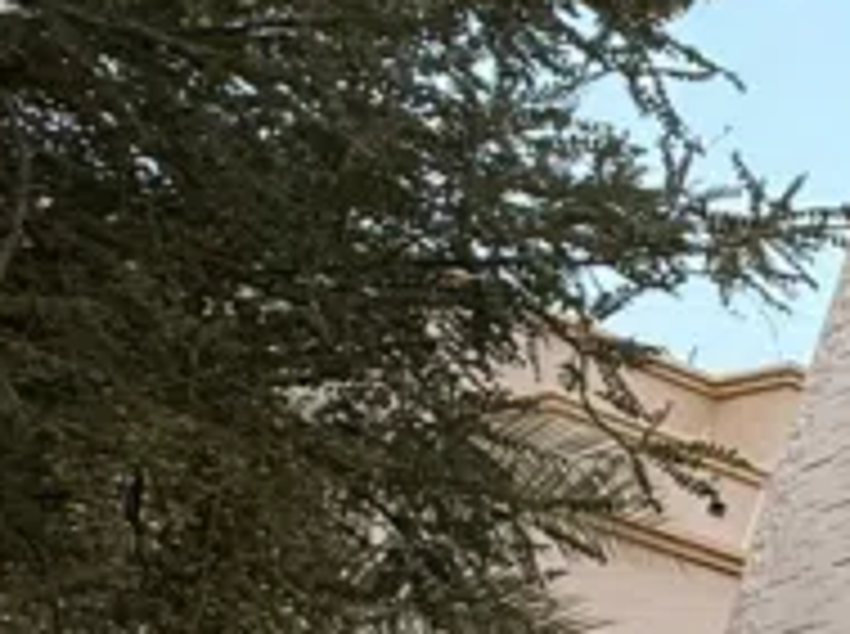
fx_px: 1863
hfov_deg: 14.1
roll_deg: -0.1
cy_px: 549
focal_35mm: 76
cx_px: 2163
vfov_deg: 19.0
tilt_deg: +21.6
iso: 64
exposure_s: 1/100
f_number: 2.2
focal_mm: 2.22
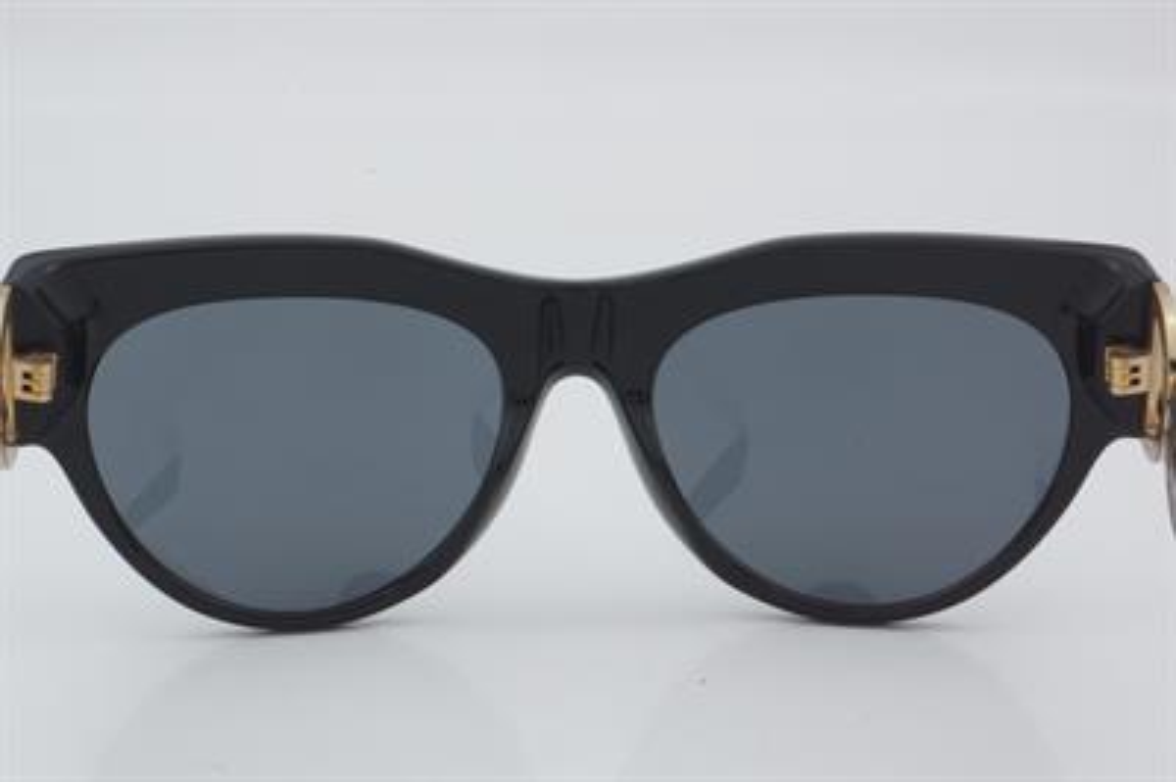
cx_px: 588
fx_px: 2448
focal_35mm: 75
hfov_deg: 27.0
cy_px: 391
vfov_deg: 18.2
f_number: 32
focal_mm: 50
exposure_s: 1/3
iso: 100
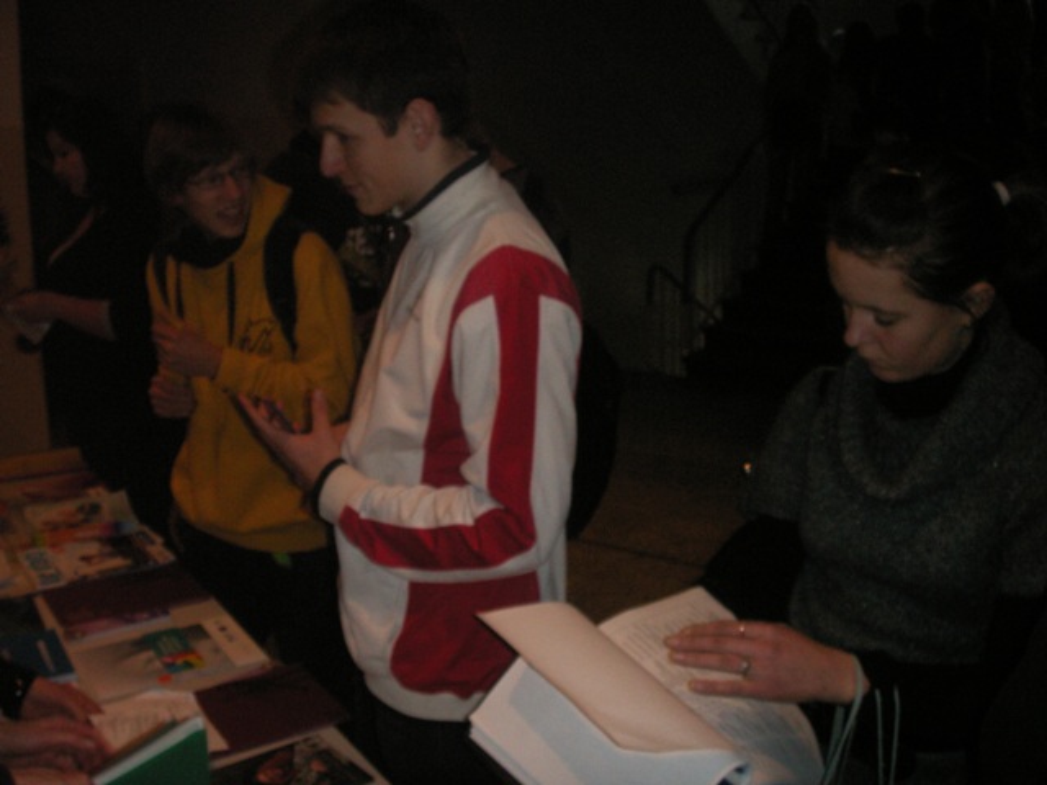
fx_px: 1119
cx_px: 524
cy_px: 392
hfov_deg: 50.1
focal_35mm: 37
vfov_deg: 38.7
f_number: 3.5
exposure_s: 1/40
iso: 160
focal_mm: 7.7
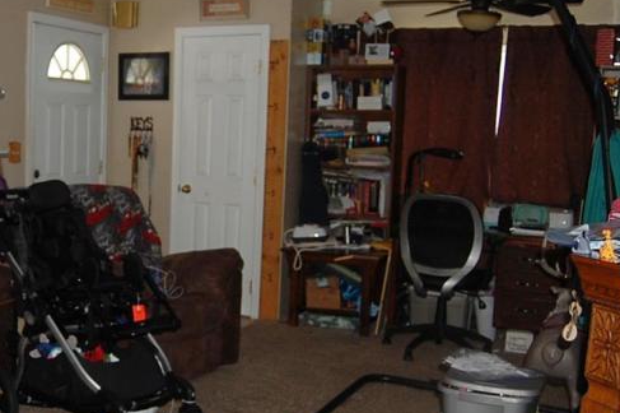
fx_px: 861
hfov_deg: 37.8
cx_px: 104
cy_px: 242
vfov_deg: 26.9
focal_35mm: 50
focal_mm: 18
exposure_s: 1/60
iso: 400
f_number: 3.5
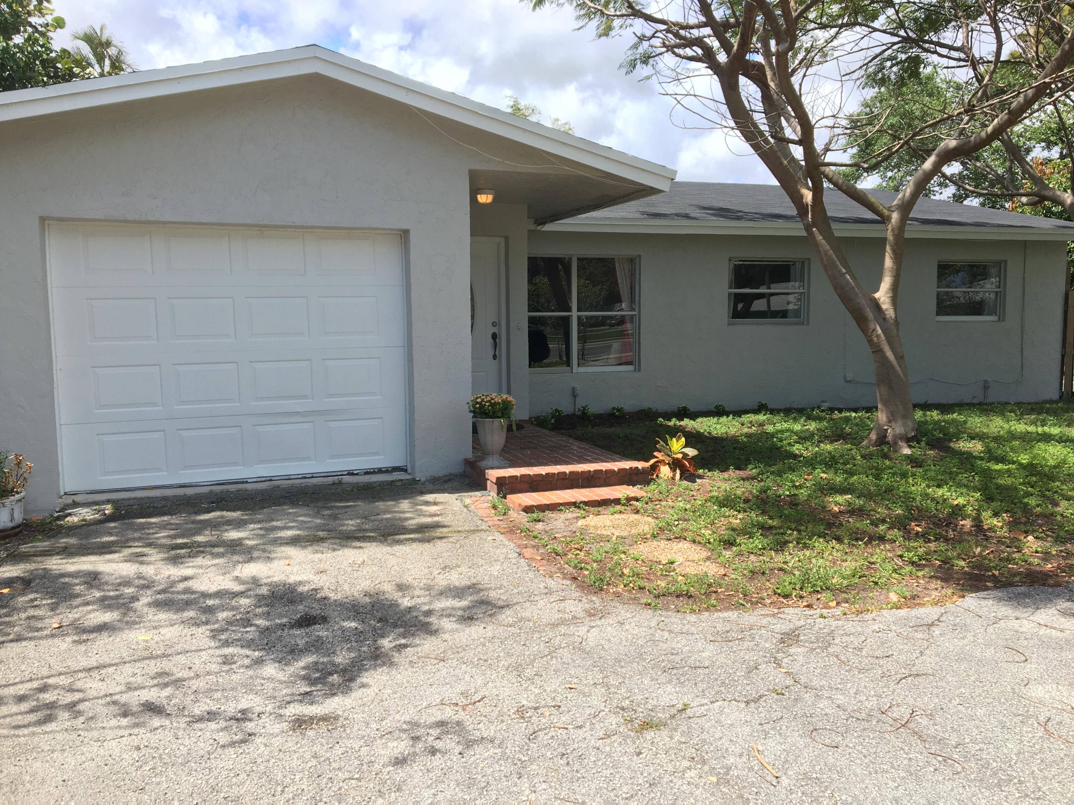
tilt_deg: -4.8
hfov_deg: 61.7
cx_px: 537
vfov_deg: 48.2
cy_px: 402
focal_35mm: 29
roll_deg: +0.0
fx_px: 900
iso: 25
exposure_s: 1/668
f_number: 2.2
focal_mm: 4.15
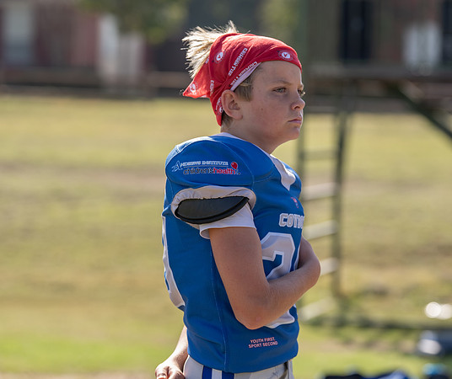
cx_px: 243
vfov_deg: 10.7
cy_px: 181
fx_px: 2030
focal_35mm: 149
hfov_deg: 12.7
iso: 100
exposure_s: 1/500
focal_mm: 118
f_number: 3.5
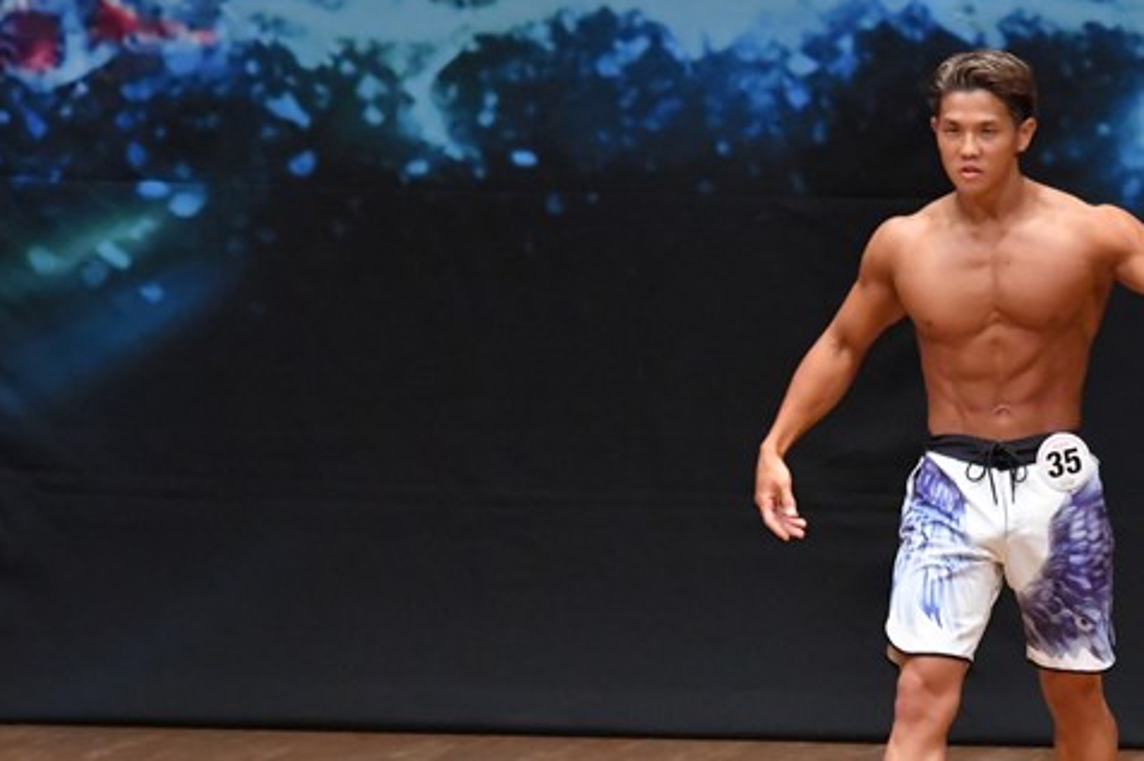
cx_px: 845
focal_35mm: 439
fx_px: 13936
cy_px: 555
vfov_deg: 3.1
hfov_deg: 4.7
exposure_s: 1/400
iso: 6400
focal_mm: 180
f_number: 5.6
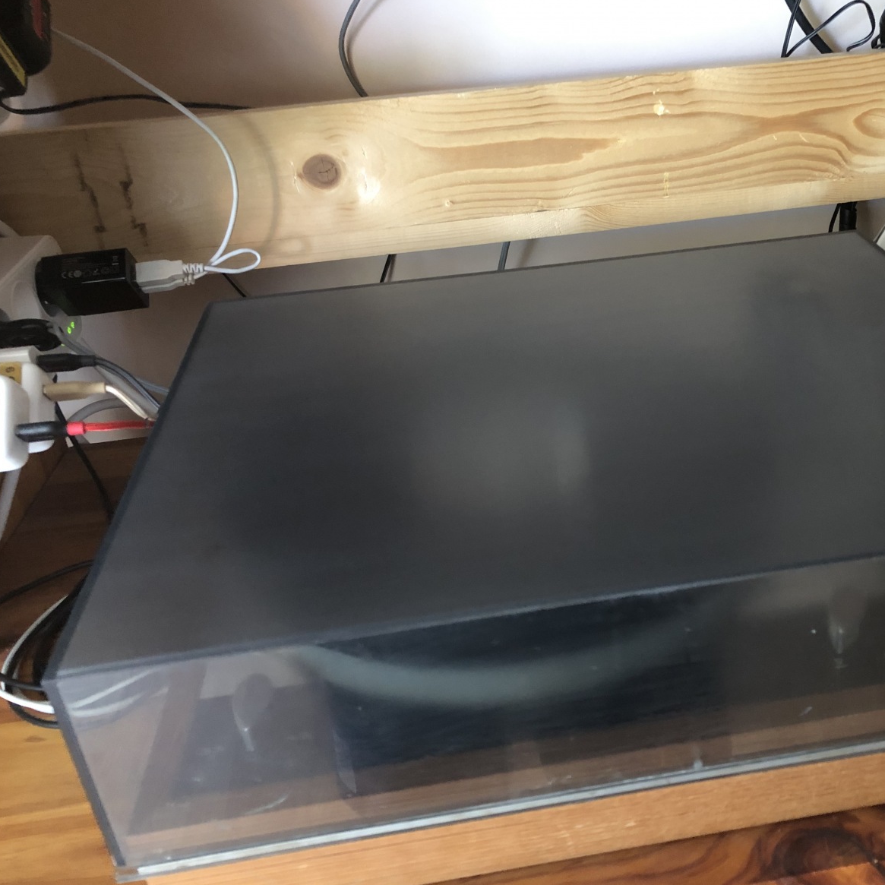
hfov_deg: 47.7
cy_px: 435
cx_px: 586
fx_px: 983
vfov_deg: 48.4
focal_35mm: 34
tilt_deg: -28.7
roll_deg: +3.7
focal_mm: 3.99
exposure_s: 1/5
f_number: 1.8
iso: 100
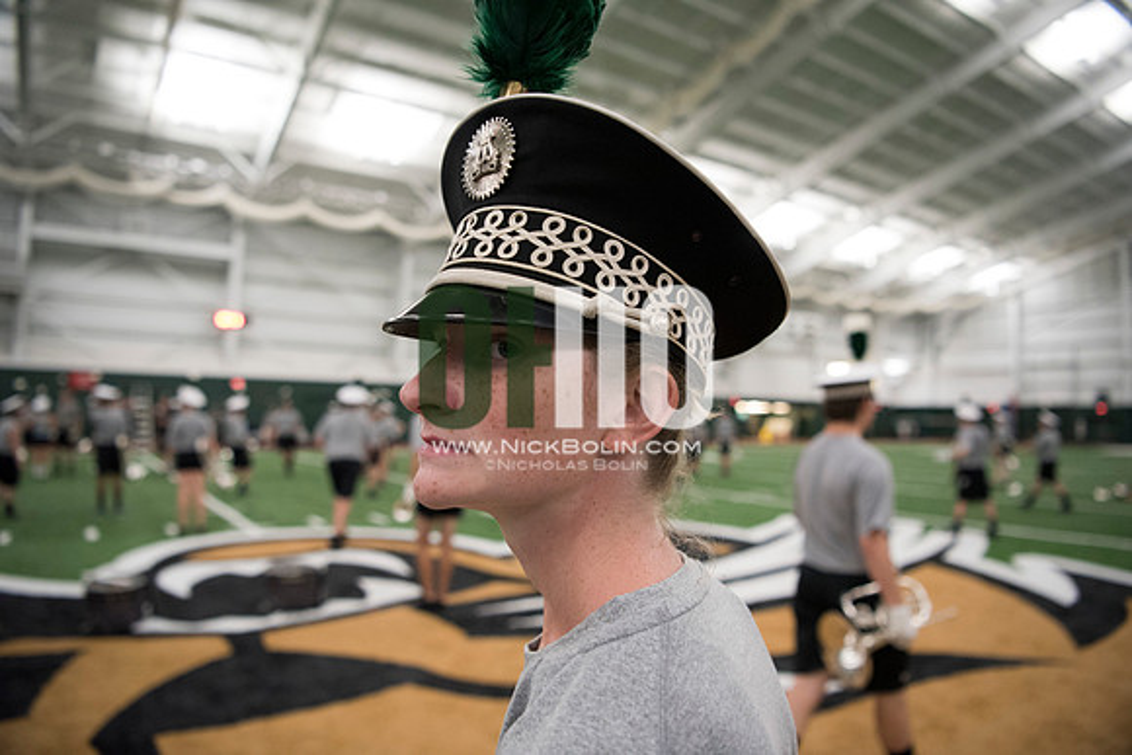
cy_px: 378
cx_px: 566
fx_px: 755
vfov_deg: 53.2
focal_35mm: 24
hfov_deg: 73.7
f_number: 3.2
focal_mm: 24
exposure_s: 1/250
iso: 3200
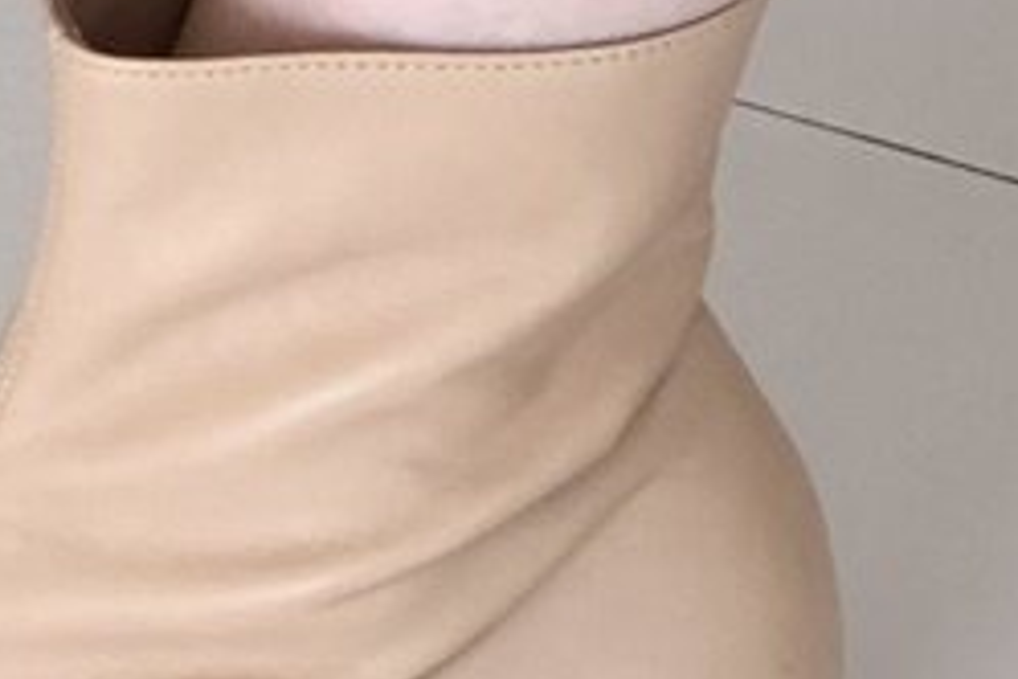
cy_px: -556
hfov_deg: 6.7
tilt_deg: -27.1
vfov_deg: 4.5
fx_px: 8624
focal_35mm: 305
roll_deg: +4.4
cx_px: -213
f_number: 2.8
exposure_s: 1/30
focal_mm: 6.6
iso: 32
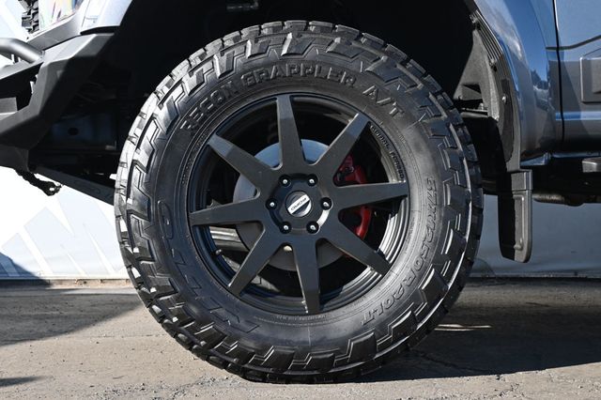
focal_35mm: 52
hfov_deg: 37.9
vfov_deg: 25.7
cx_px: 300
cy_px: 200
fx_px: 876
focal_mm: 35
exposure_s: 1/250
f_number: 5.3
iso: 250
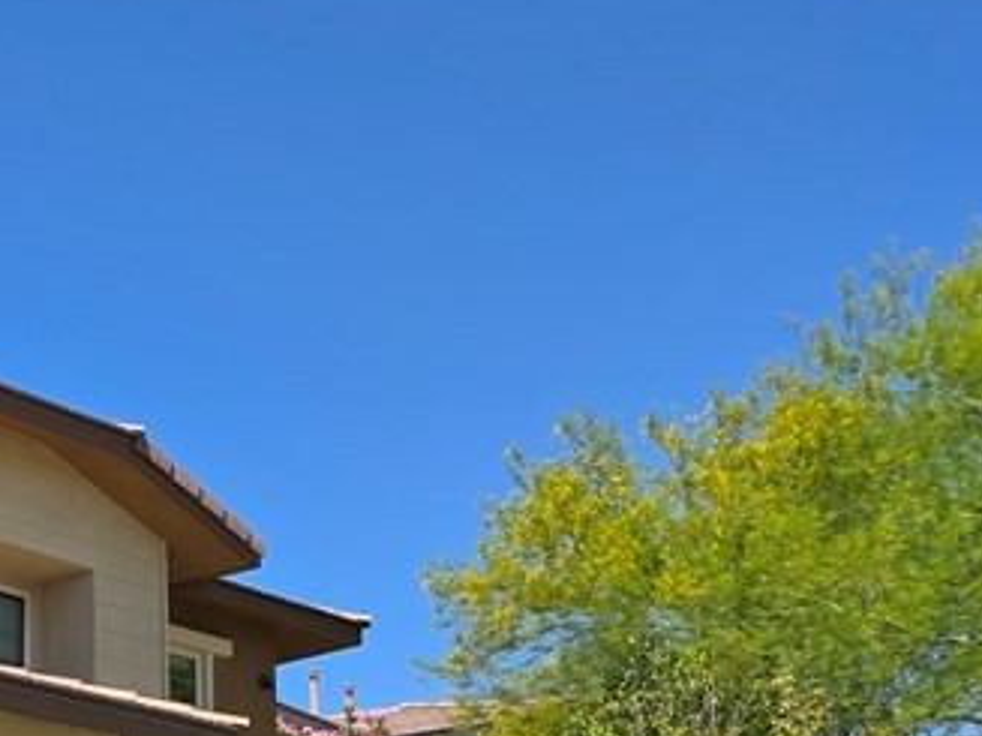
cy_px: 823
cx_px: -195
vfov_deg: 19.5
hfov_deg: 24.5
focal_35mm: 72
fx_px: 2042
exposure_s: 1/4434
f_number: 1.7
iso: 80
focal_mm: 6.3
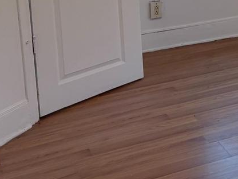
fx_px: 619
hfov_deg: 18.7
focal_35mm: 90
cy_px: -32
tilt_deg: -10.6
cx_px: 378
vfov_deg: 15.8
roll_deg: +0.5
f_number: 1.6
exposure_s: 1/60
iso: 160
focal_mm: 5.96
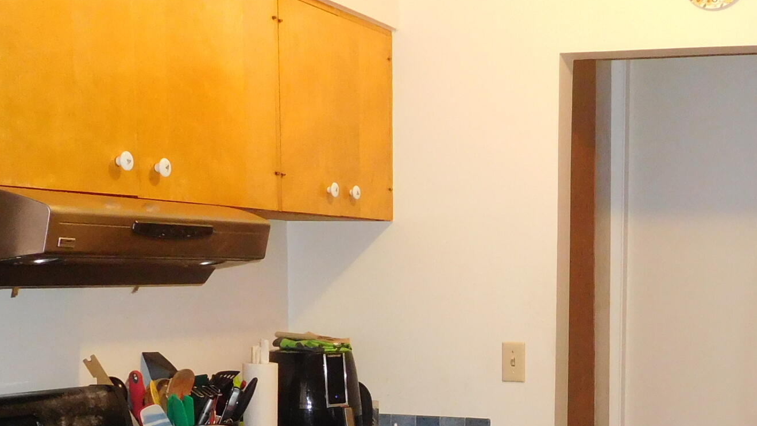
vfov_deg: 18.8
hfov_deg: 33.2
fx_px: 1244
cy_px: 441
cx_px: 567
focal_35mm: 62
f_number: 3.4
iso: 500
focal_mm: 4.5
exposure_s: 1/30
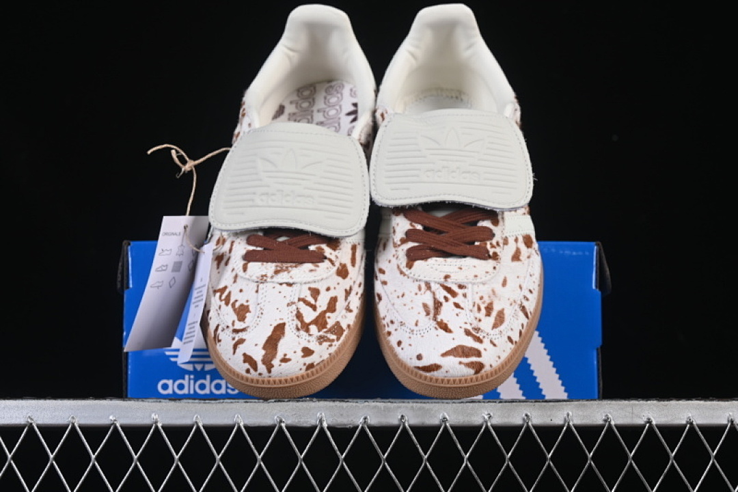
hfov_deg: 27.0
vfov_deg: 18.2
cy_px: 246
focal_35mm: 75
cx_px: 369
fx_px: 1537
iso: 160
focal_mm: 50
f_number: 8
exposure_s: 1/80
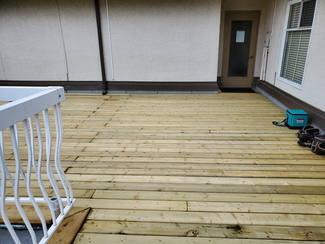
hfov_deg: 67.3
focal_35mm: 26
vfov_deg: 53.1
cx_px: 162
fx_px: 244
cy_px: 122
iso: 50
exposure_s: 1/1541
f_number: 2.4
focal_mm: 4.3
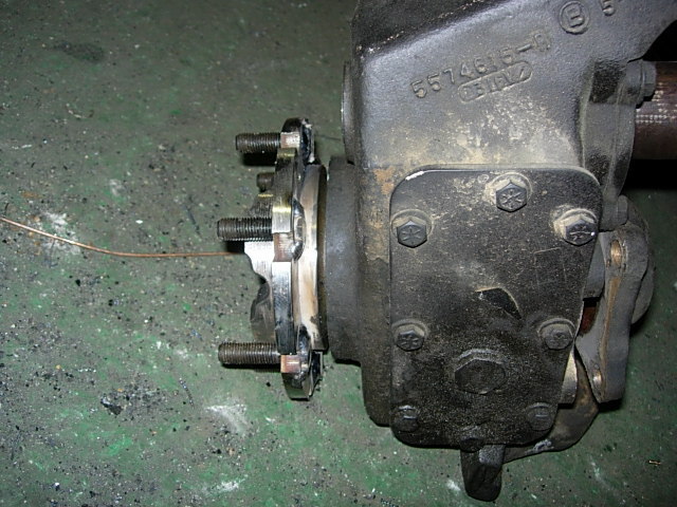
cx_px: 338
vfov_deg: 37.7
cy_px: 254
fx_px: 743
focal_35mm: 38
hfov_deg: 49.0
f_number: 2.8
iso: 79
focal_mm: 7.8
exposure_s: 1/64
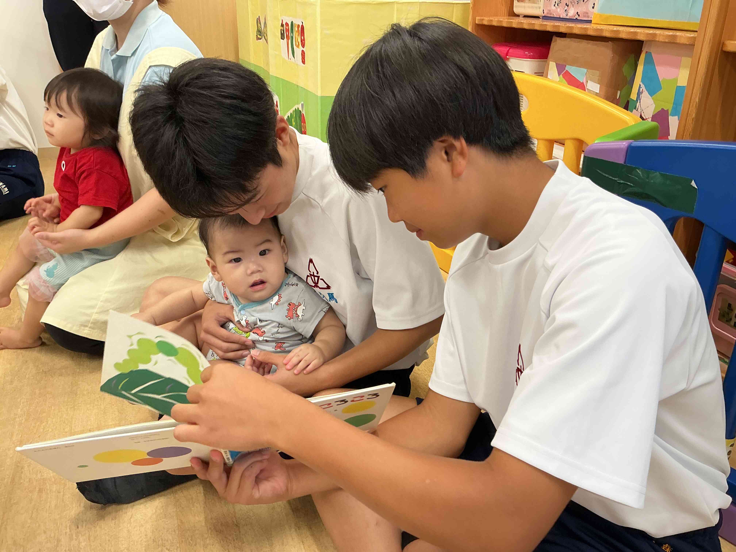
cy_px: 276
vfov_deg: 48.2
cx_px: 368
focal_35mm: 29
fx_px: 617
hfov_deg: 61.7
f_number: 1.8
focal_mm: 3
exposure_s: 1/60
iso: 50
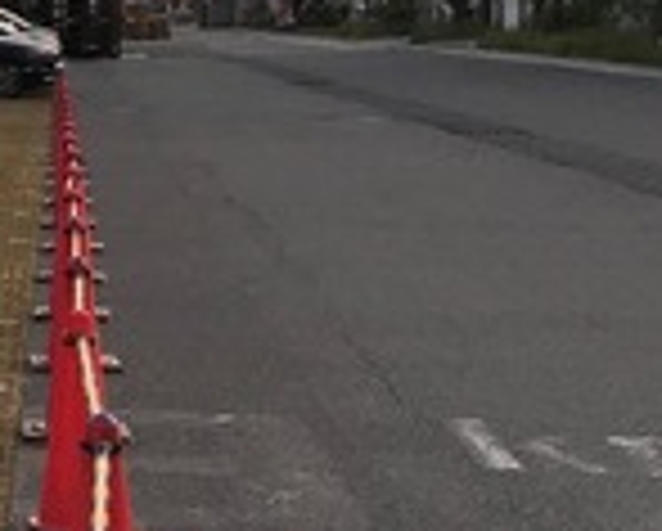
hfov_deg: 12.6
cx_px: -734
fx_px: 2550
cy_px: 268
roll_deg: +2.4
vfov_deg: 11.9
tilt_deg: -2.4
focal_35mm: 130
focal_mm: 3.99
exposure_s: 1/317
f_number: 1.8
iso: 20
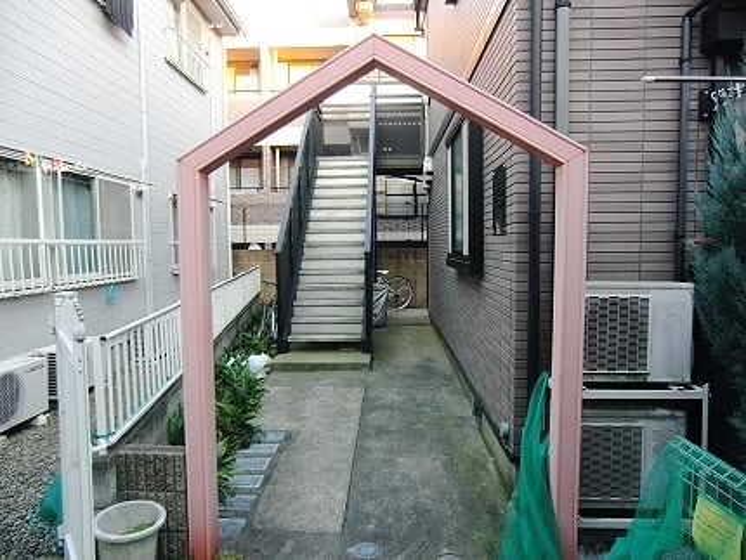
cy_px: 280
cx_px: 373
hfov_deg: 71.6
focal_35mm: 24
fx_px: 518
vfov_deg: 56.9
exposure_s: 1/60
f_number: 3.2
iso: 320
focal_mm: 4.3
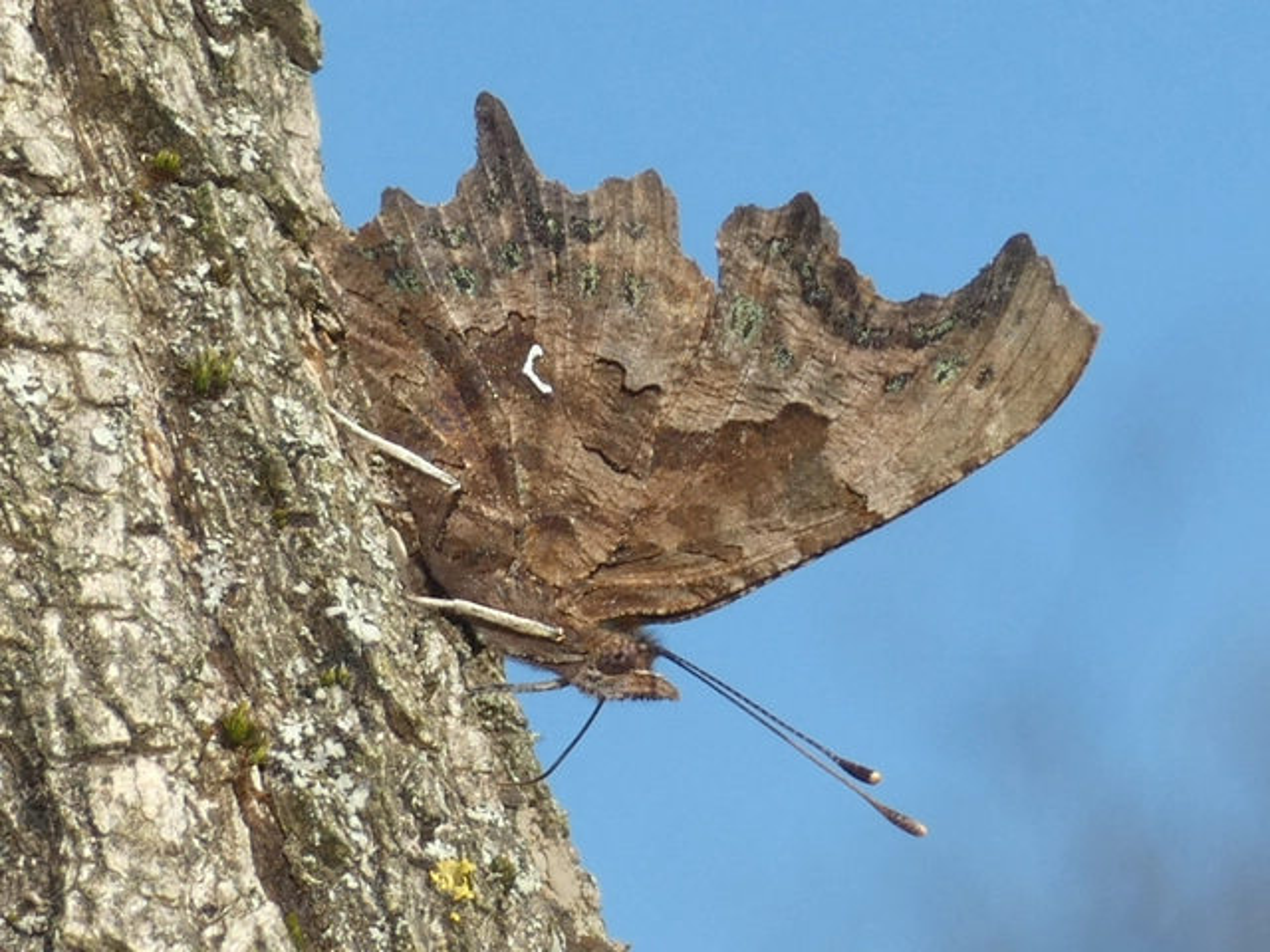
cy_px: 476
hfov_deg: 11.7
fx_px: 6200
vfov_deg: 8.8
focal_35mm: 169
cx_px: 635
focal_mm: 30.2
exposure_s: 1/160
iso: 80
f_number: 5.5
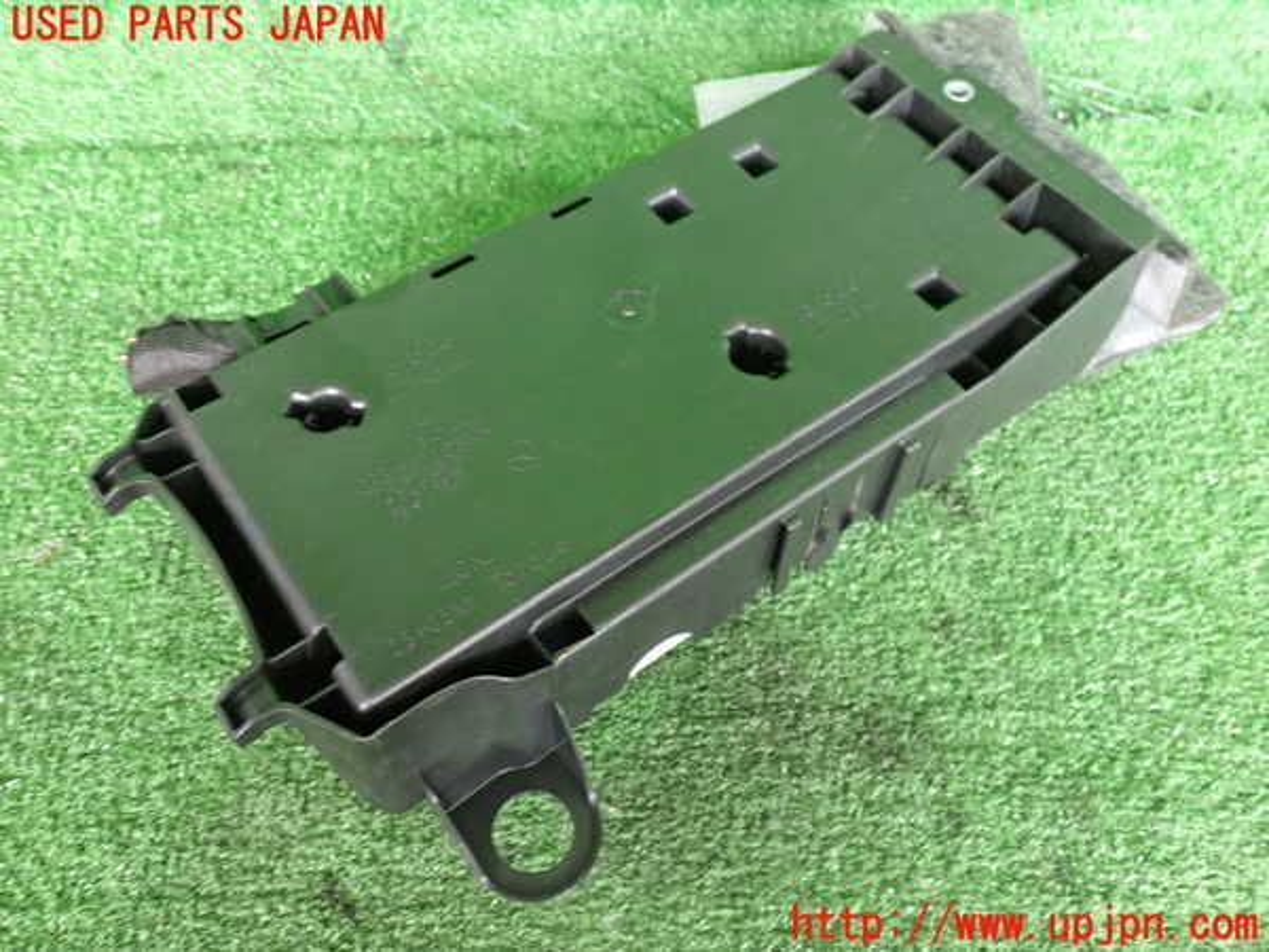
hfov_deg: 60.0
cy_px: 476
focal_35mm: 30
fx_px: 1100
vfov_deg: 46.8
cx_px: 634
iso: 400
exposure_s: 1/30
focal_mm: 5.4
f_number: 2.3
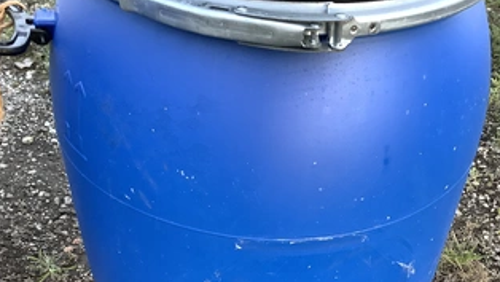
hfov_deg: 47.2
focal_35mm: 43
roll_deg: -3.8
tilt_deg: -35.6
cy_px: 193
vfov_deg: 27.6
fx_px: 570
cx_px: 288
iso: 125
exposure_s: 1/60
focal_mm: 3.3
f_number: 2.4
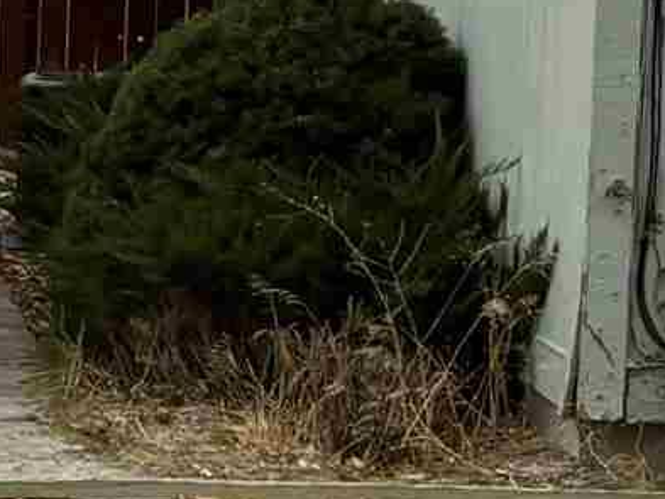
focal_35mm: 203
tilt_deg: -8.2
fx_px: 3901
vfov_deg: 7.3
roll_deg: +2.5
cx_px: -1792
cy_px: 345
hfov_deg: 7.5
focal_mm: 5.96
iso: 50
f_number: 1.6
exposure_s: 1/121
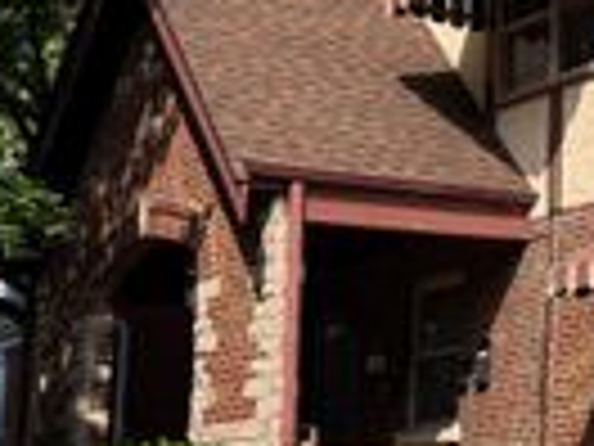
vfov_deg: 16.2
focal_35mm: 91
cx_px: 986
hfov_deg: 18.2
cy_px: 155
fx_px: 1562
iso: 80
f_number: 1.78
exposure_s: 1/3953
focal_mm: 6.76
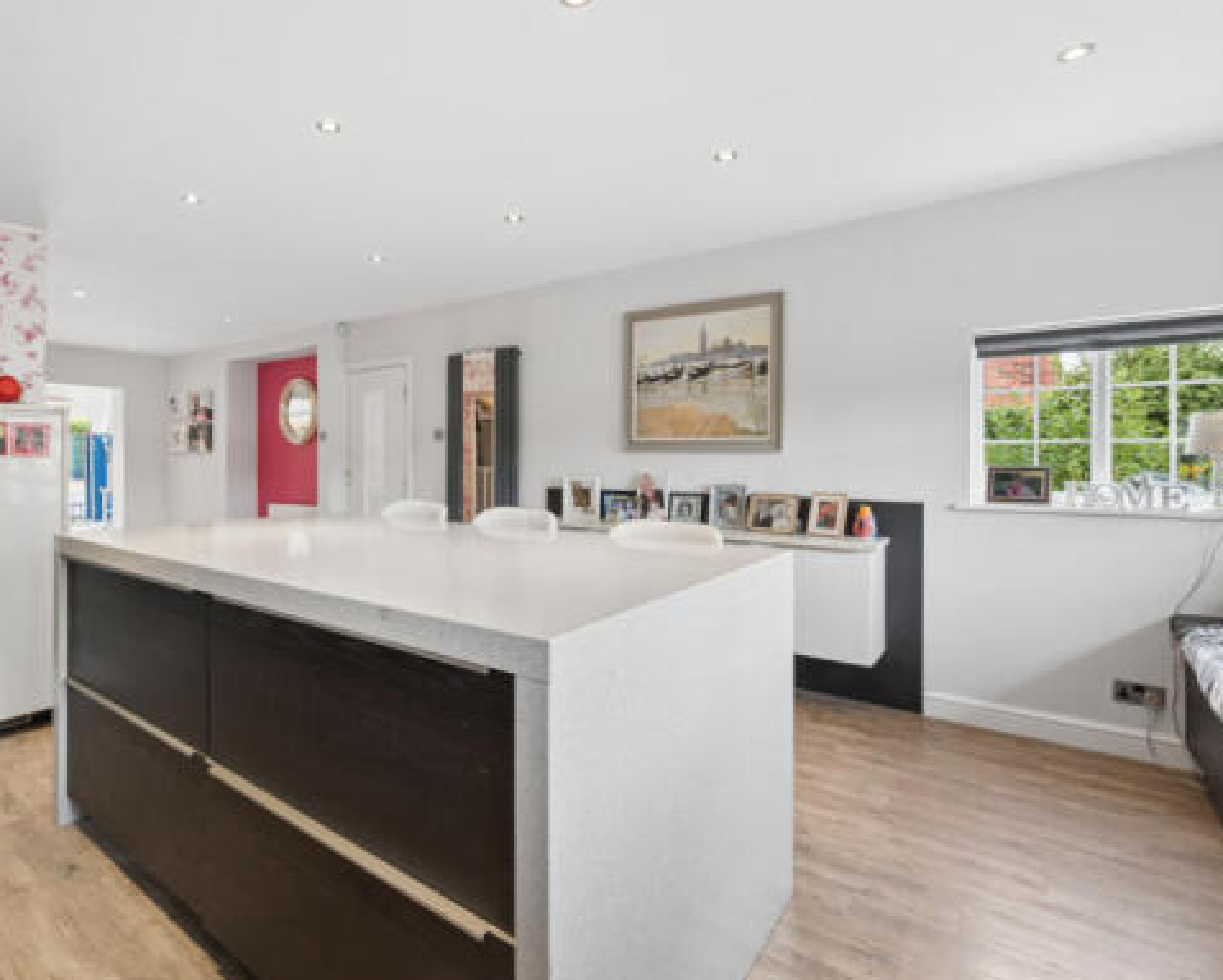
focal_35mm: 18
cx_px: 463
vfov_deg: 73.8
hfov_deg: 84.8
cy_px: 471
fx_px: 652
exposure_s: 1/5
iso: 250
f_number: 10
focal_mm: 14
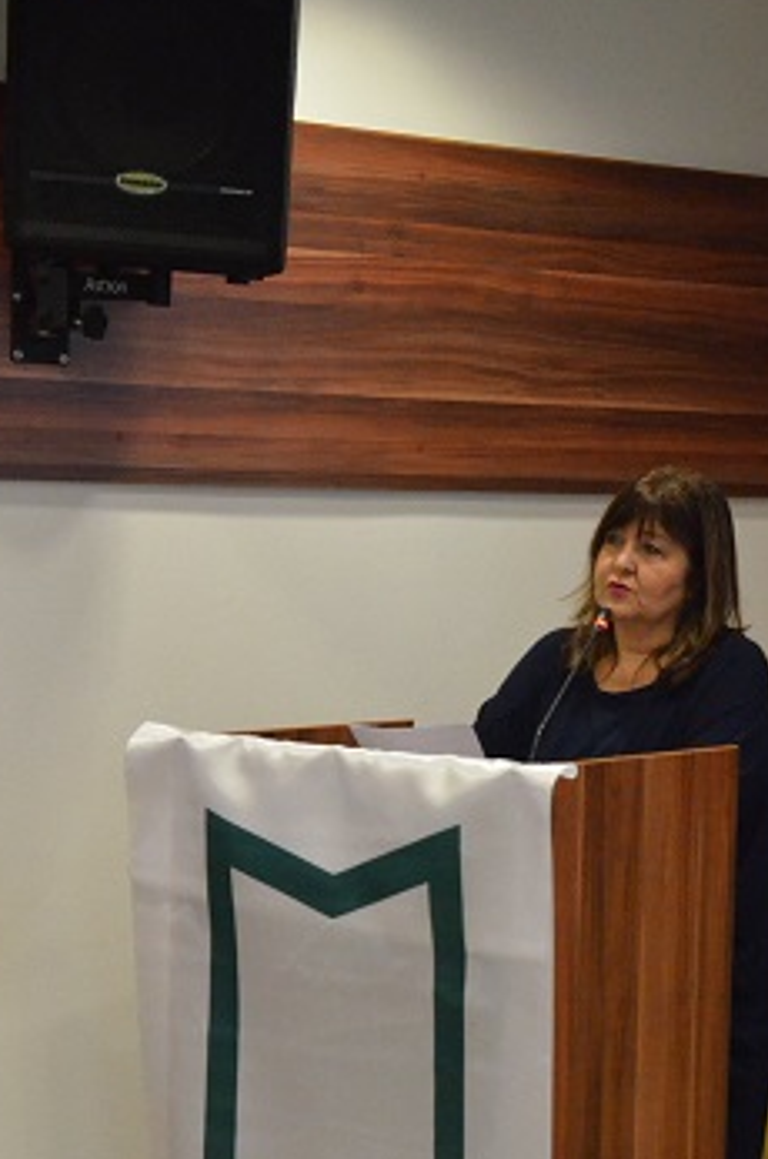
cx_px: 506
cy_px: 845
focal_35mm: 83
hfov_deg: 16.4
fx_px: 2666
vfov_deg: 24.3
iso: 5000
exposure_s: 1/125
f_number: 5.6
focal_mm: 32
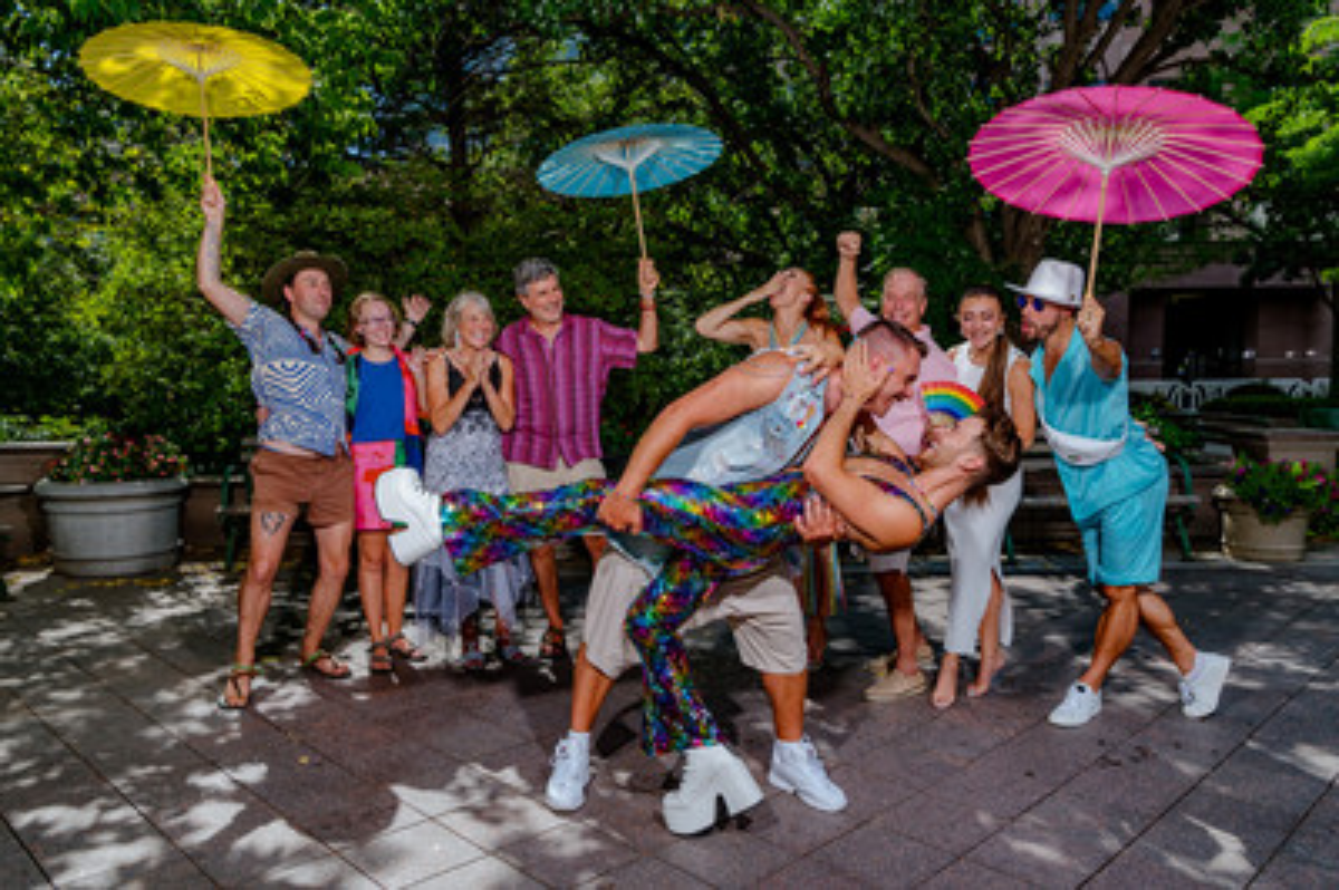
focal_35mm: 27
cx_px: 663
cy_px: 497
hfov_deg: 67.8
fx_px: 996
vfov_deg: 48.1
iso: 200
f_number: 8
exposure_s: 1/320
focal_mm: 24
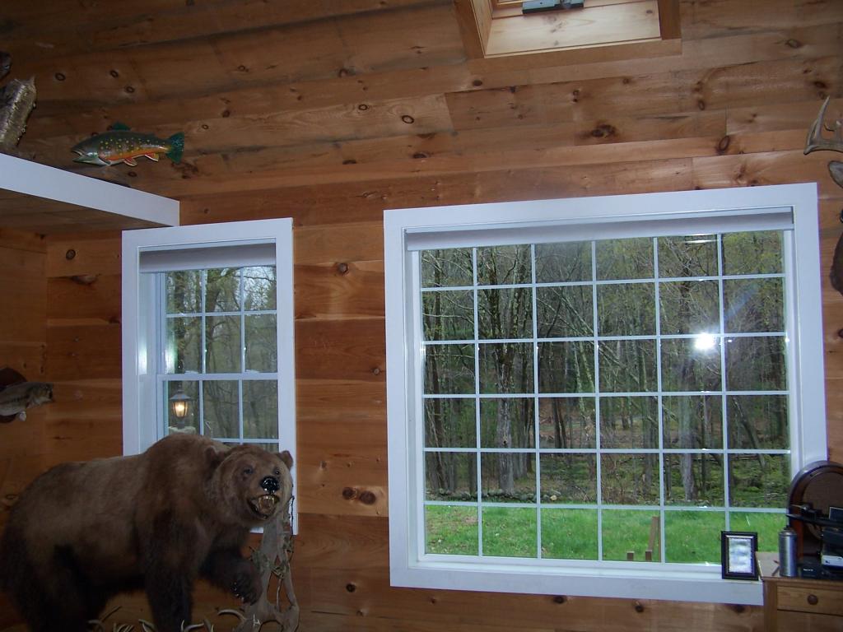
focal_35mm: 38
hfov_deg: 49.0
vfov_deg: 37.7
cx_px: 422
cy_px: 316
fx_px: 925
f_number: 2.8
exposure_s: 1/60
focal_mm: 6.3
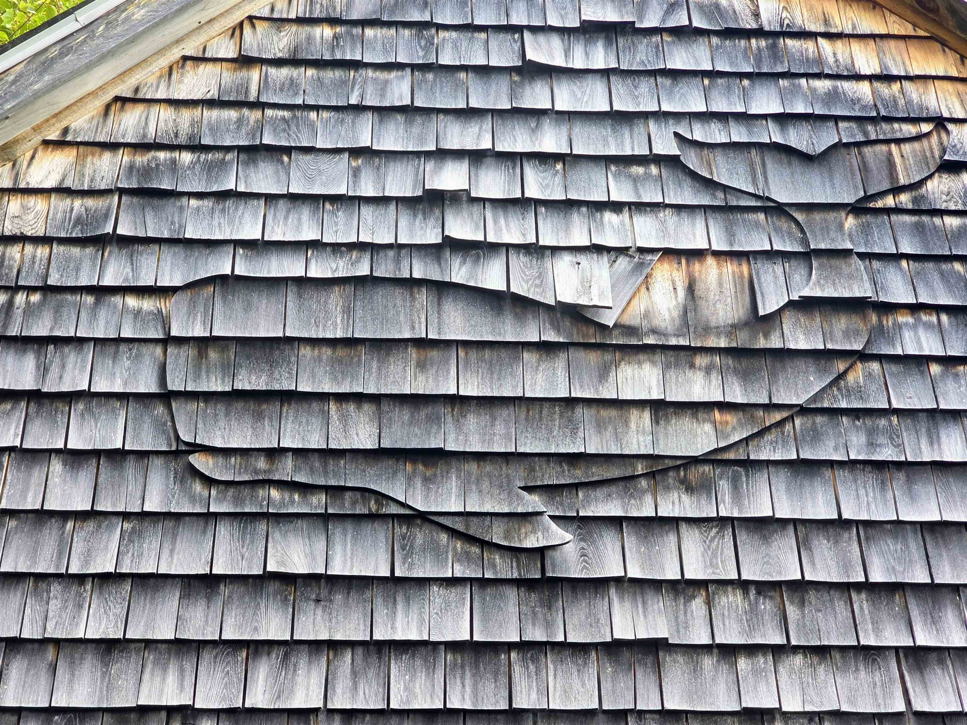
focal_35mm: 69
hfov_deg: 28.2
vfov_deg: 21.3
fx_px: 1928
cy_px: 362
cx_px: 484
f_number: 2.4
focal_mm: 7.9
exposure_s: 1/120
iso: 80
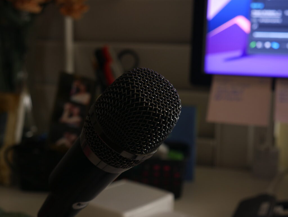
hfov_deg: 27.8
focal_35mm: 70
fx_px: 583
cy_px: 108
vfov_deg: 21.0
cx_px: 144
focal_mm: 35
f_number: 5.6
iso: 400
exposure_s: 1/5
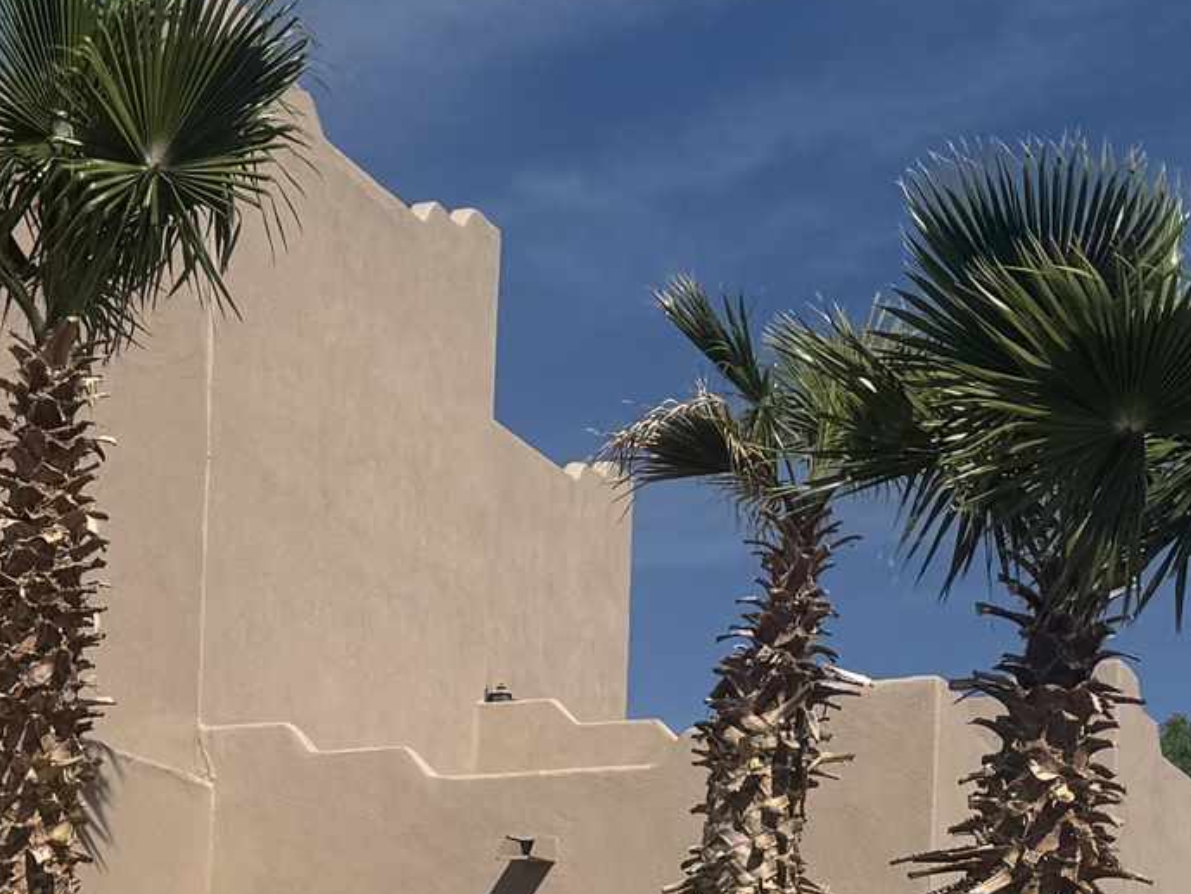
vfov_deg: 13.3
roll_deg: -1.9
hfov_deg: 17.9
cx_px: -14
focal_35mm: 107
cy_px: 1223
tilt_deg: +1.9
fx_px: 3682
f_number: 1.78
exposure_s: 1/9009
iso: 80
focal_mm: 6.76
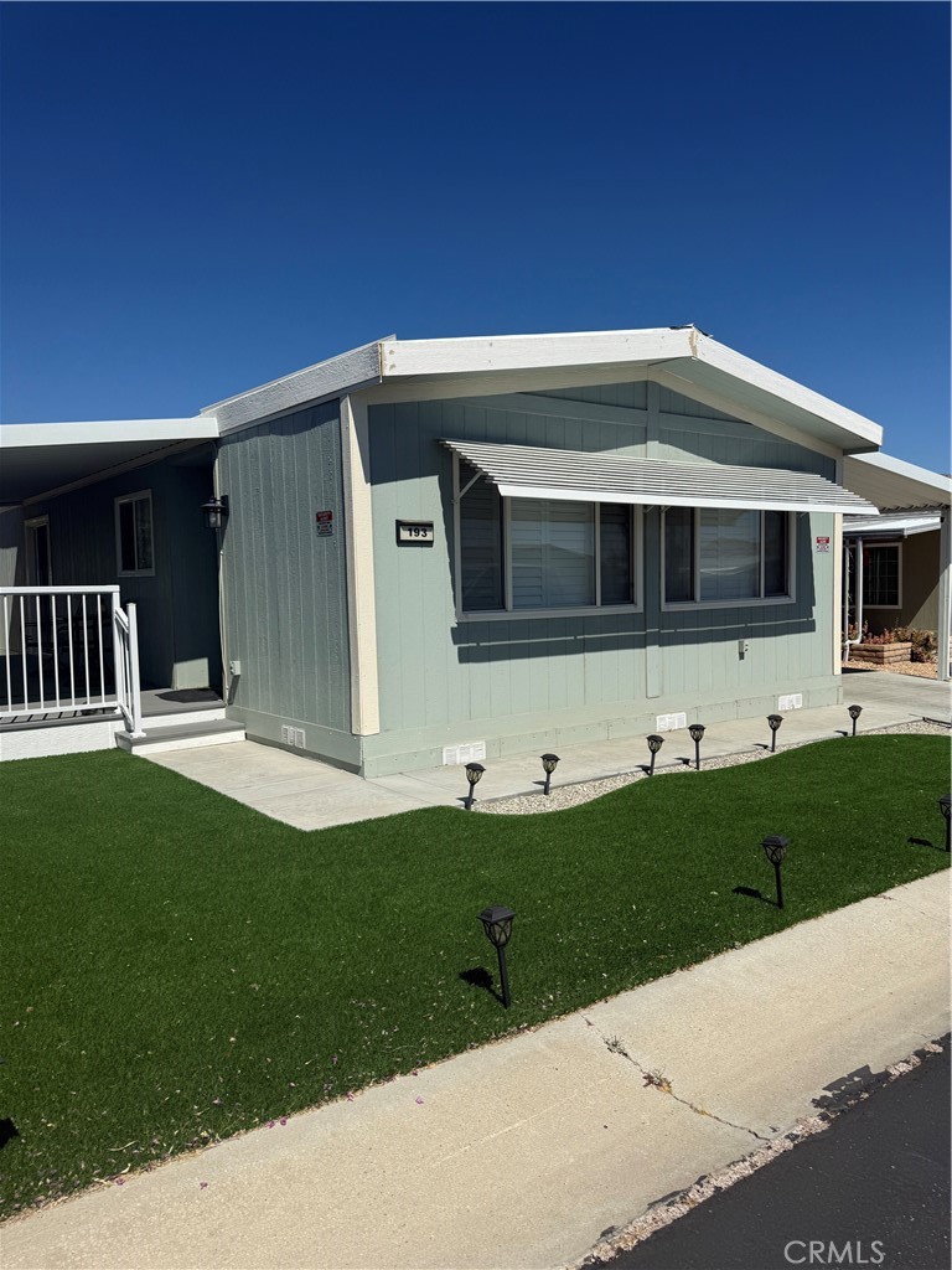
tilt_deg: -4.1
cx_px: 476
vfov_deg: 71.6
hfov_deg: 56.8
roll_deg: +0.7
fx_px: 880
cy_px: 635
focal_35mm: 24
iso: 80
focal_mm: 6.76
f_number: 1.78
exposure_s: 1/9091
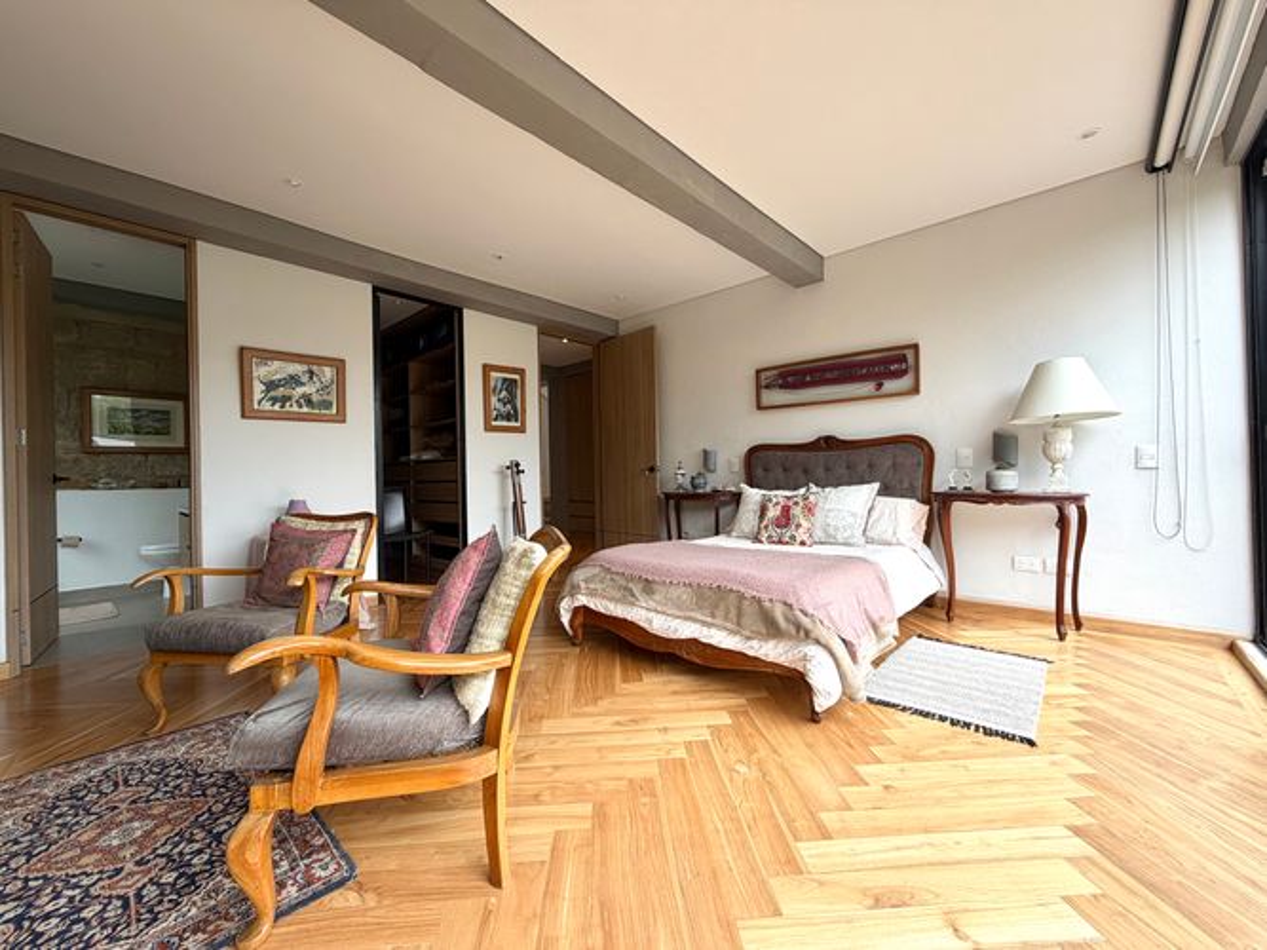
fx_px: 512
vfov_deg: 85.7
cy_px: 475
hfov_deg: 102.1
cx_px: 634
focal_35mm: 14
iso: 40
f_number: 2.2
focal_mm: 2.22
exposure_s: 1/191
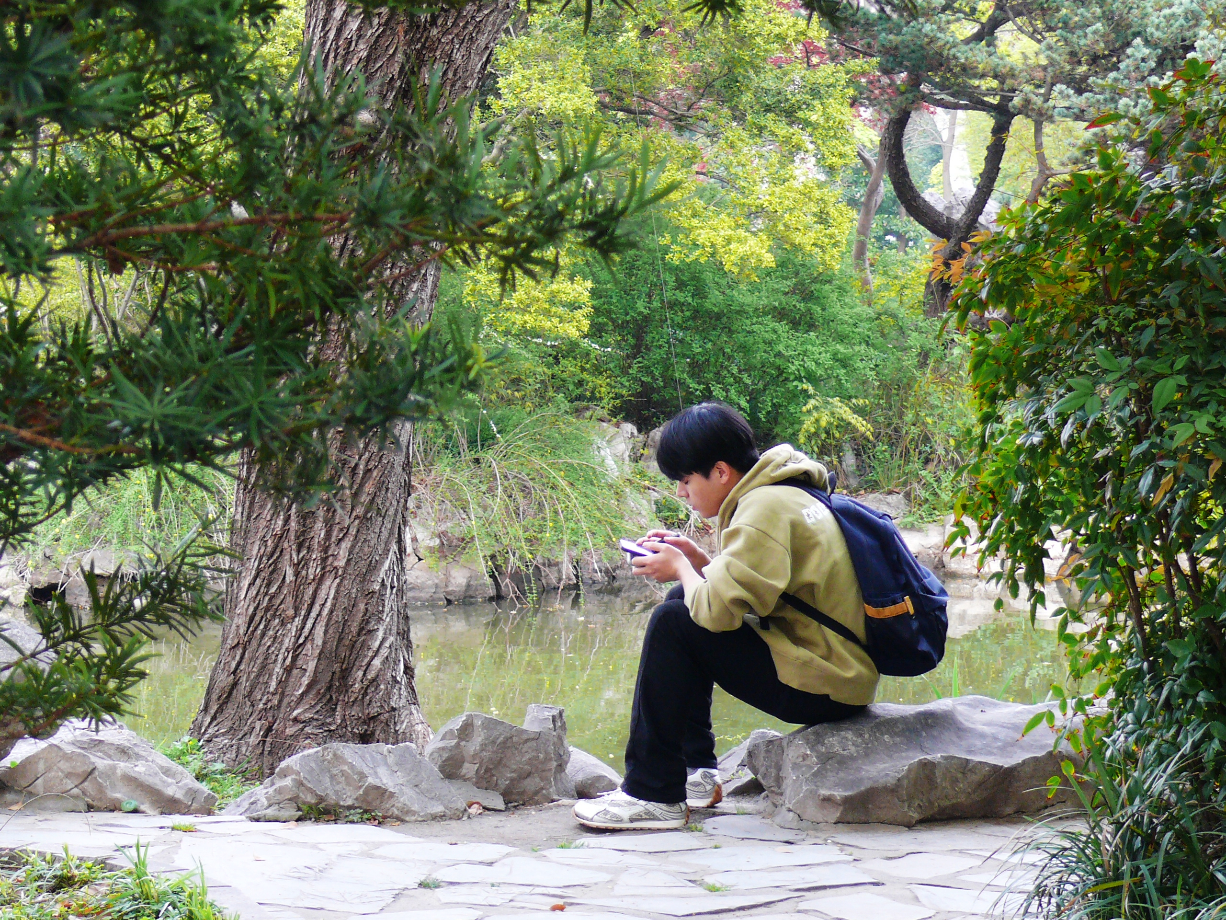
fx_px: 4144
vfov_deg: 12.7
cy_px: 460
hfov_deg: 16.8
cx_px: 613
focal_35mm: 117
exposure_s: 1/60
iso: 100
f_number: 3.2
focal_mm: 17.2
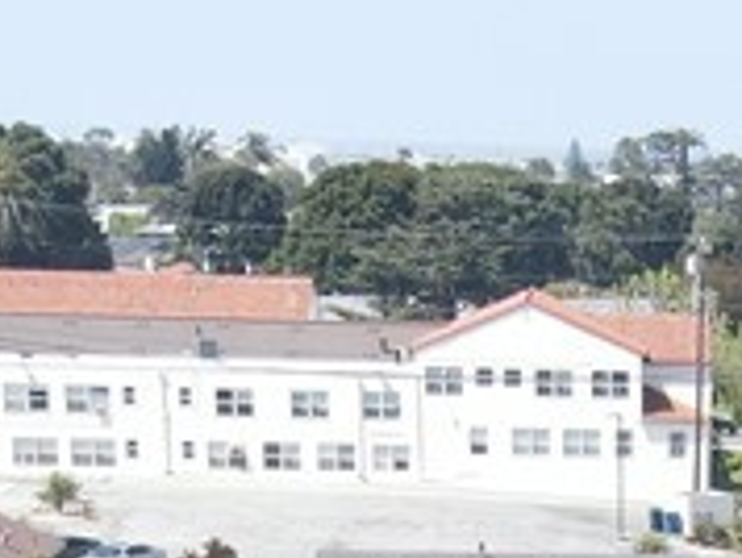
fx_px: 2962
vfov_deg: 9.6
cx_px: 896
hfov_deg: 13.9
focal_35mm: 138
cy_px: 1320
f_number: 2.8
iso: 100
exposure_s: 1/320
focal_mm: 4.5
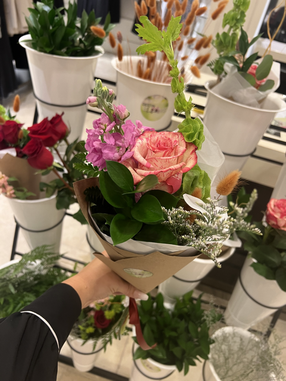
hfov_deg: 53.1
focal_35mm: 26
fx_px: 286
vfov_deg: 67.3
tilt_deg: -37.1
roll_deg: -12.0
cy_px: 190
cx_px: 143
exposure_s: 1/60
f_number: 1.5
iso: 160
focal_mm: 5.7
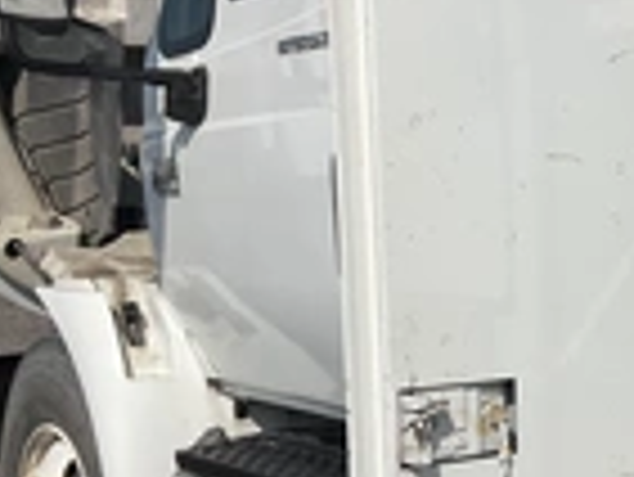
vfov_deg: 17.9
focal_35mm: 82
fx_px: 1503
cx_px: 746
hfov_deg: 22.1
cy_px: 374
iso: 25
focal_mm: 3
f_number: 1.8
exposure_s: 1/5814
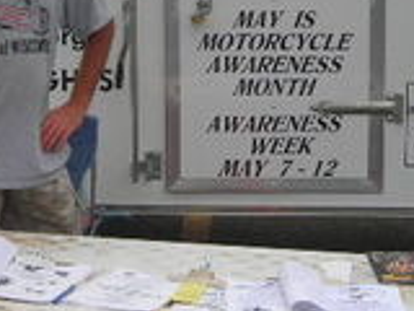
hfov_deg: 20.4
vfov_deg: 15.5
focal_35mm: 95
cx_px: 88
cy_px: 60
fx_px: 1136
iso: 50
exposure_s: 1/154
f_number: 3.2
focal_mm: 6.3
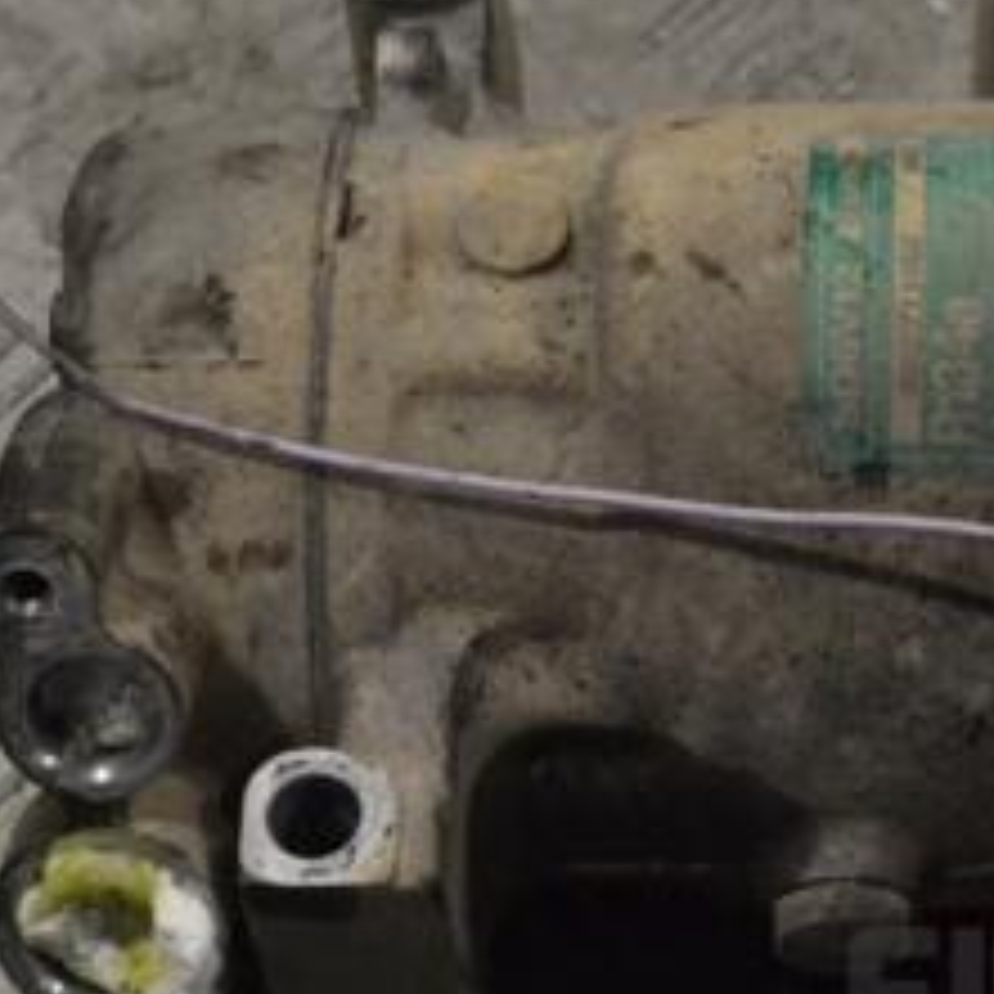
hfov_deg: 14.3
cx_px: 765
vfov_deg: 14.4
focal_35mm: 121
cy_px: 396
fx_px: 3936
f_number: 10
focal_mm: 35
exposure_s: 1/400
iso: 3200
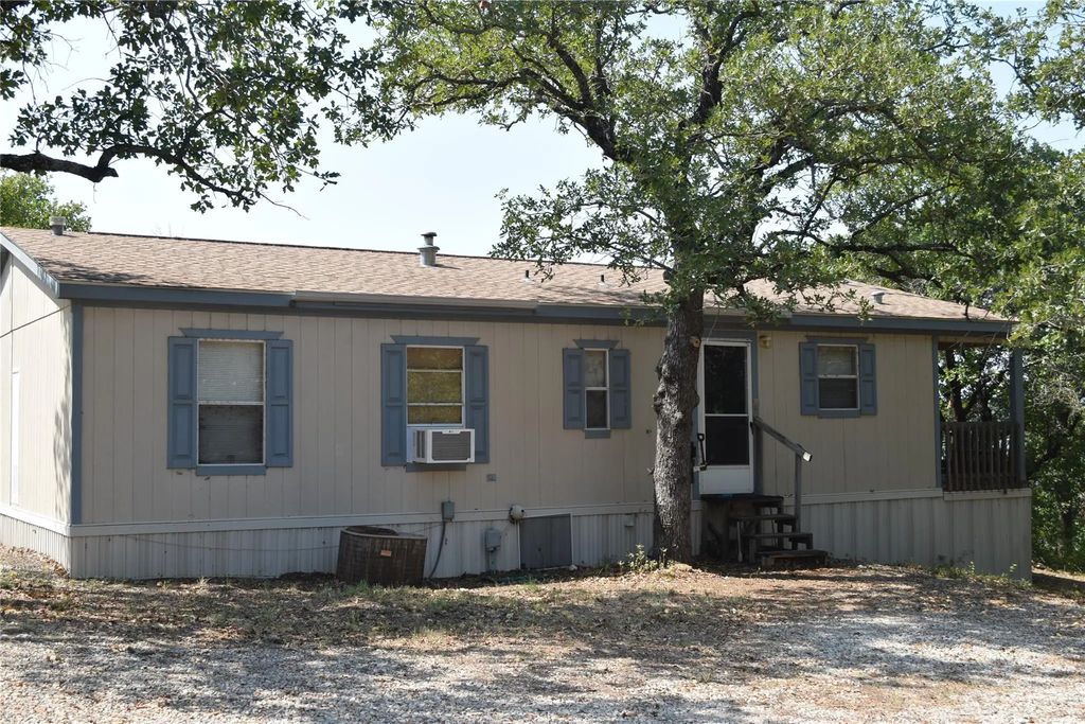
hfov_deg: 43.6
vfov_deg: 29.9
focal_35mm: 45
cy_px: 362
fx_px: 1356
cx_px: 542
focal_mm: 30
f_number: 8
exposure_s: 1/200
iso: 100
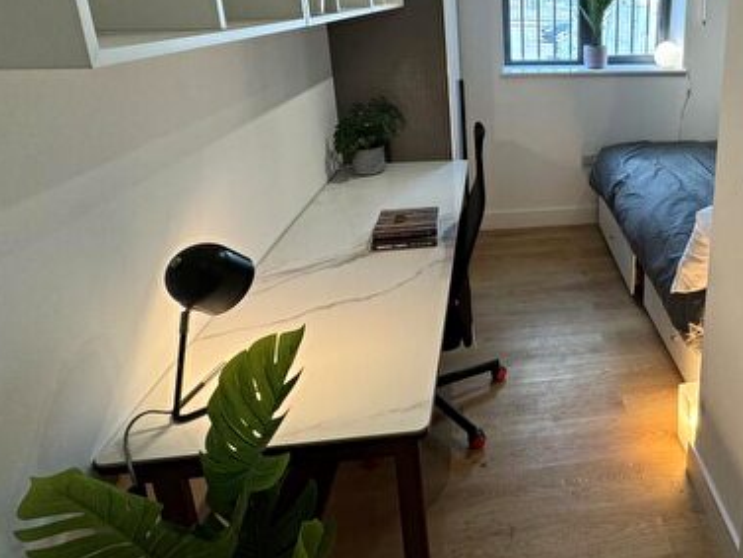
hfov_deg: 62.1
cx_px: 585
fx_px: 558
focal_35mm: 26
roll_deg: -0.8
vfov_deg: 51.0
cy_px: 145
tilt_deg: -15.1
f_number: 2.2
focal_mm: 2.22
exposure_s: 1/100
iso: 100
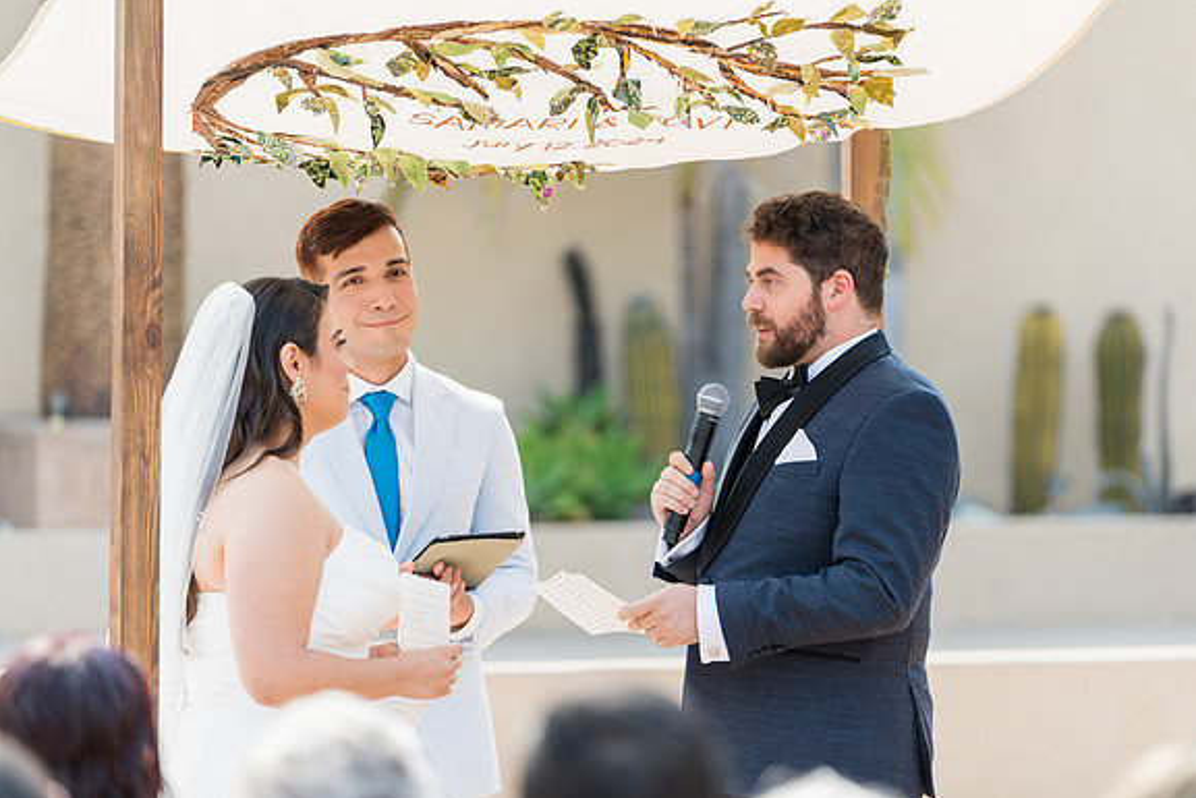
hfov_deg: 8.7
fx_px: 7842
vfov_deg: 5.8
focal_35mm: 236
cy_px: 379
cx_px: 703
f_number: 2.8
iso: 200
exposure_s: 1/1000
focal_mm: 200
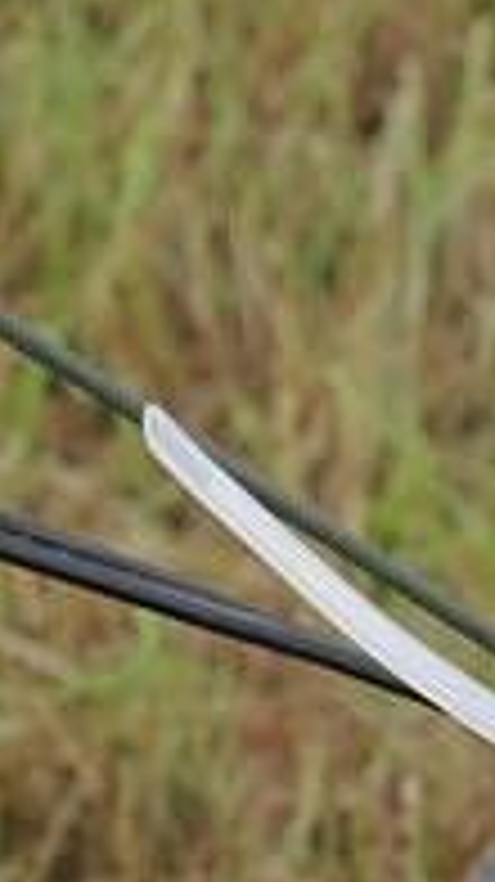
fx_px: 12669
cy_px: 963
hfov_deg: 2.2
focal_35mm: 542
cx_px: 716
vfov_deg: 4.0
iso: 80
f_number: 3.5
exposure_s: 1/250
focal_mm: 32.6
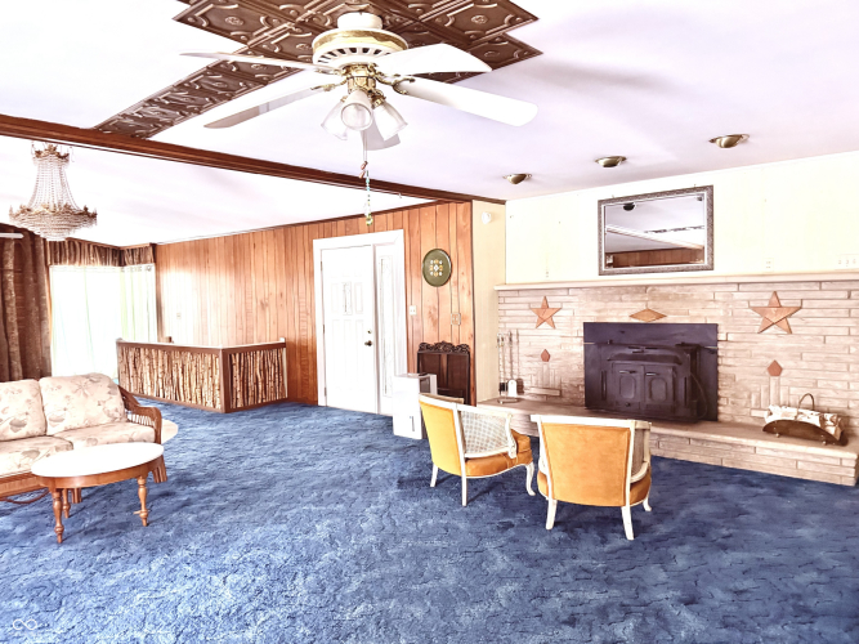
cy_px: 322
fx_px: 595
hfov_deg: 71.6
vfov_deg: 56.8
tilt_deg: -1.5
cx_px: 430
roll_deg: +1.7
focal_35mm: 24
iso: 800
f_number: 1.78
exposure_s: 1/60
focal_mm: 6.76
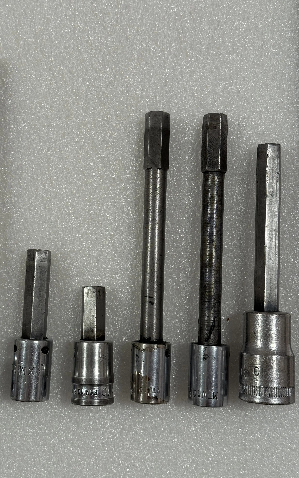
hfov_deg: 24.8
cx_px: 122
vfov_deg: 38.9
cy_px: 237
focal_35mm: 52
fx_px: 678
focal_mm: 6.76
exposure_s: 1/60
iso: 80
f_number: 1.78
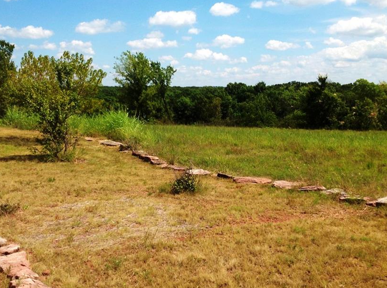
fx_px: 491
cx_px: 192
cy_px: 122
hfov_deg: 43.0
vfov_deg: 32.7
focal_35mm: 44
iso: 80
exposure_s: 1/2160
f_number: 2.4
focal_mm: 4.28
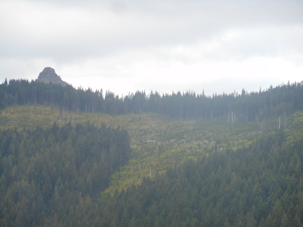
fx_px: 1917
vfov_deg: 6.8
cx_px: 152
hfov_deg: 9.0
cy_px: 114
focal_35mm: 219
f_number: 5.8
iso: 80
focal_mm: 39.1
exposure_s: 1/125
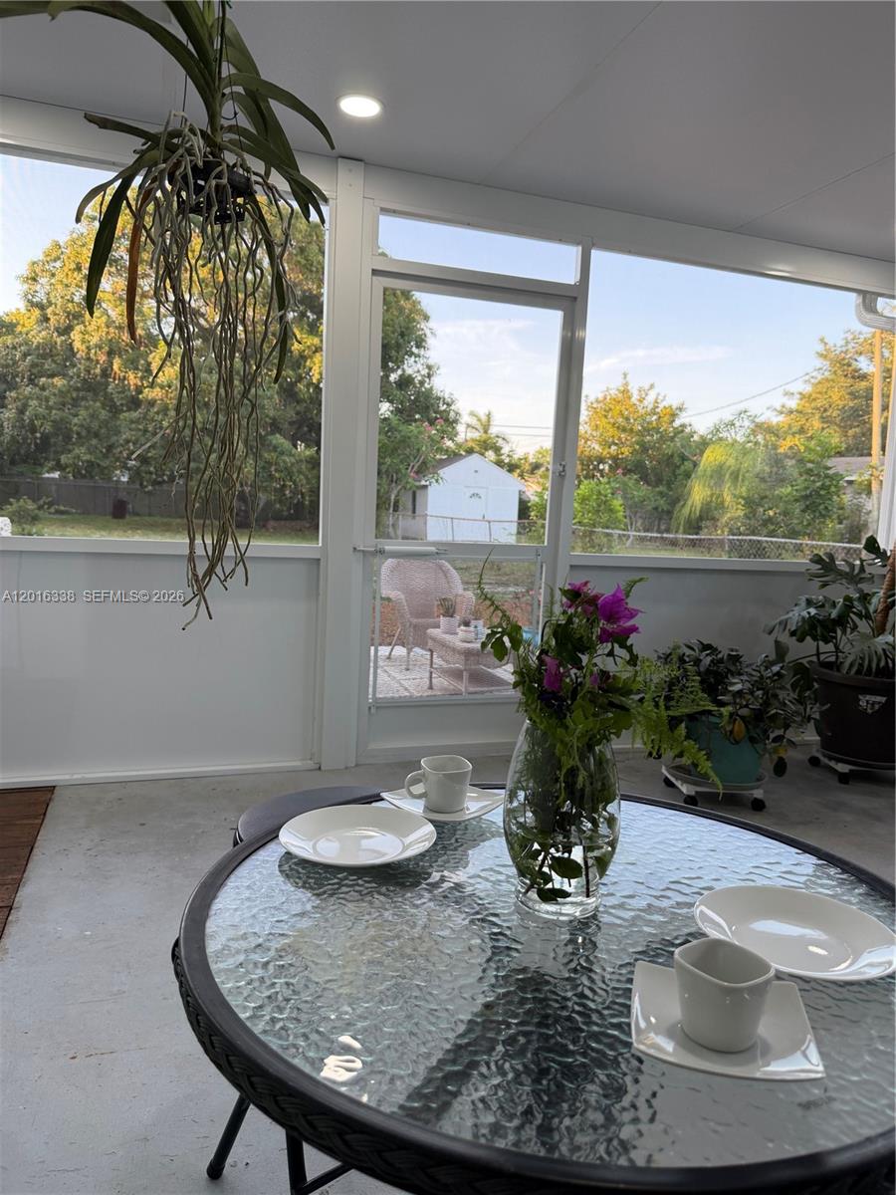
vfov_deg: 71.6
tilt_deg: -6.8
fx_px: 828
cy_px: 598
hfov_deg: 56.8
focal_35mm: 24
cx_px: 448
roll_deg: -2.7
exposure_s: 1/191
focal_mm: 6.76
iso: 100
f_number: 1.78
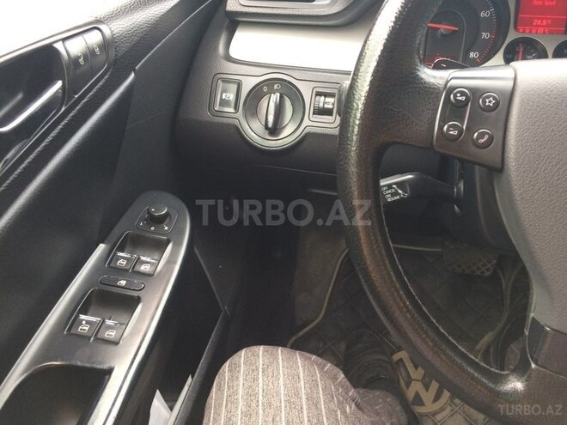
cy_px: 212
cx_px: 284
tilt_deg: -36.8
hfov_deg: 61.7
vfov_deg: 48.2
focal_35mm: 29
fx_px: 475
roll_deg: +0.0
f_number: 2.2
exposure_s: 1/33
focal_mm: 4.15
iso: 50
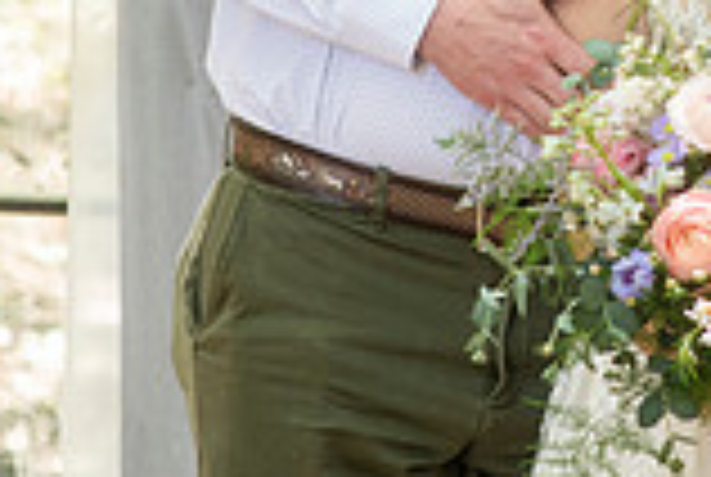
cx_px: 796
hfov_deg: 6.2
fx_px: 6549
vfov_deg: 4.2
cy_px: -177
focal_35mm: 331
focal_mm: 85
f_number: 4
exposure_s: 1/80
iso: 500
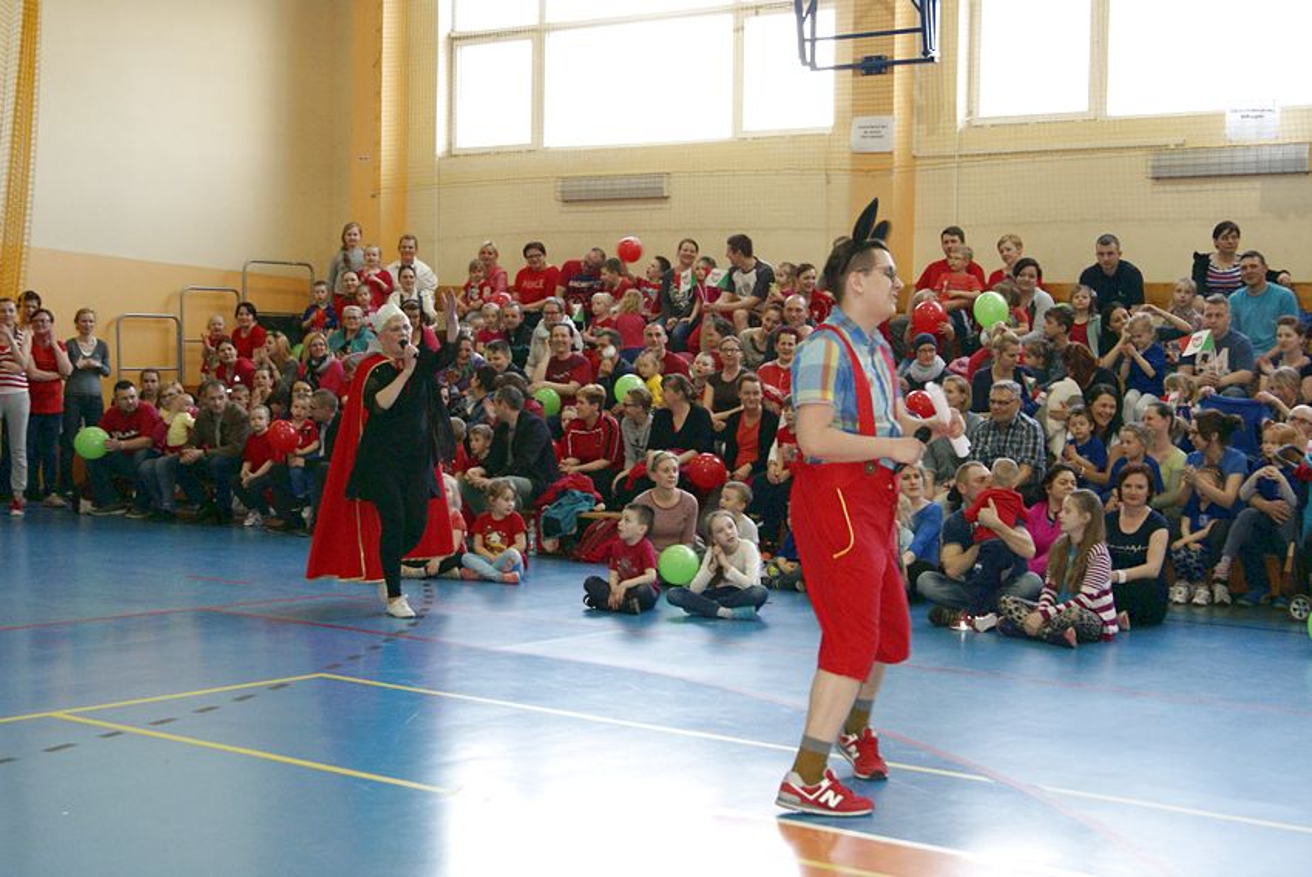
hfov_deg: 37.8
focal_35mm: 52
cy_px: 438
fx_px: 1915
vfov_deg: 25.8
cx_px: 656
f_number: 5.6
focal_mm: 35
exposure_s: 1/60
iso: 400
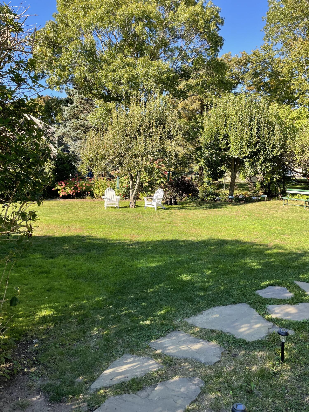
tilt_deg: -5.7
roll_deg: -1.8
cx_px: 154
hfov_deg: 53.1
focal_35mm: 26
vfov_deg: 67.3
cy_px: 206
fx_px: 309
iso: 32
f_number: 1.6
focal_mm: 4.2
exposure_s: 1/619
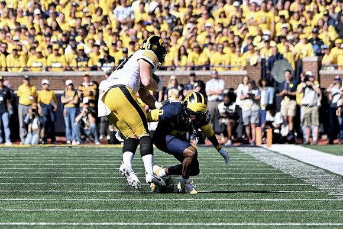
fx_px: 3574
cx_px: 172
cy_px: 114
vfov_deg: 3.7
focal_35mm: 375
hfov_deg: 5.5
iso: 320
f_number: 5.6
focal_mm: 250
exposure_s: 1/1250
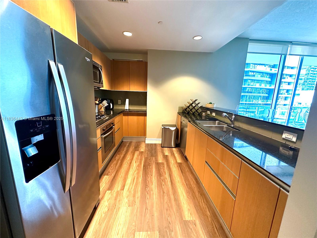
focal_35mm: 14
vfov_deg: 85.7
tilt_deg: -10.0
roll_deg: -1.2
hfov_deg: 102.1
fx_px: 128
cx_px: 158
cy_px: 119
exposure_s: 1/60
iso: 500
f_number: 2.2
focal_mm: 2.22
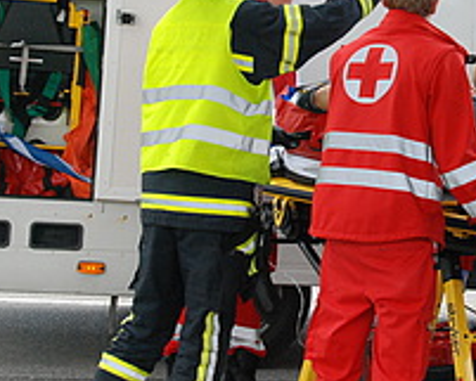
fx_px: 1691
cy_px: 98
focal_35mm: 120
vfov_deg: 12.8
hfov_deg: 15.9
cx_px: 373
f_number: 10
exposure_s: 1/400
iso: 1000
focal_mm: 36
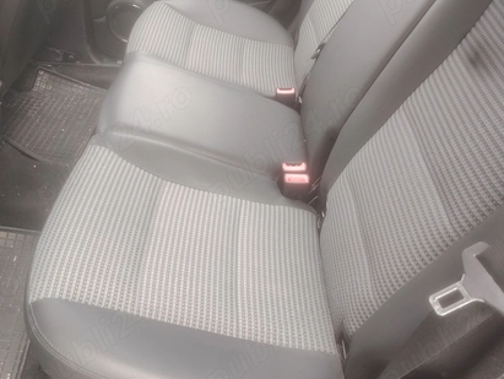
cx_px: 199
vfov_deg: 40.6
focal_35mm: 35
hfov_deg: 52.2
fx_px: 510
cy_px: 158
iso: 534
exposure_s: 1/50
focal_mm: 5.25
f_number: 1.75
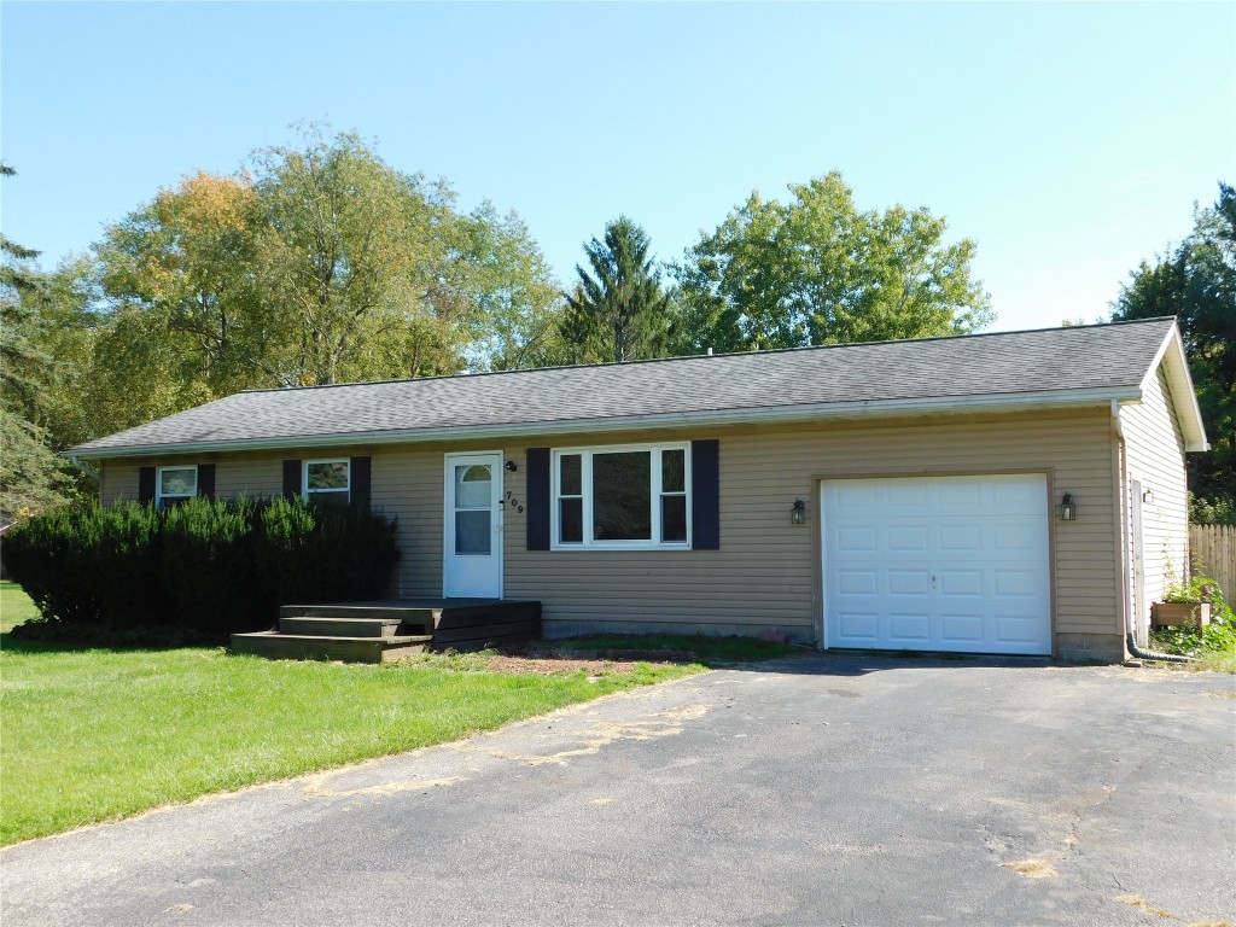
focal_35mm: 36
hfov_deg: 51.4
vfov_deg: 39.7
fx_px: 1285
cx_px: 618
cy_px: 464
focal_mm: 6.3
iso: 125
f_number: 3.5
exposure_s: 1/500
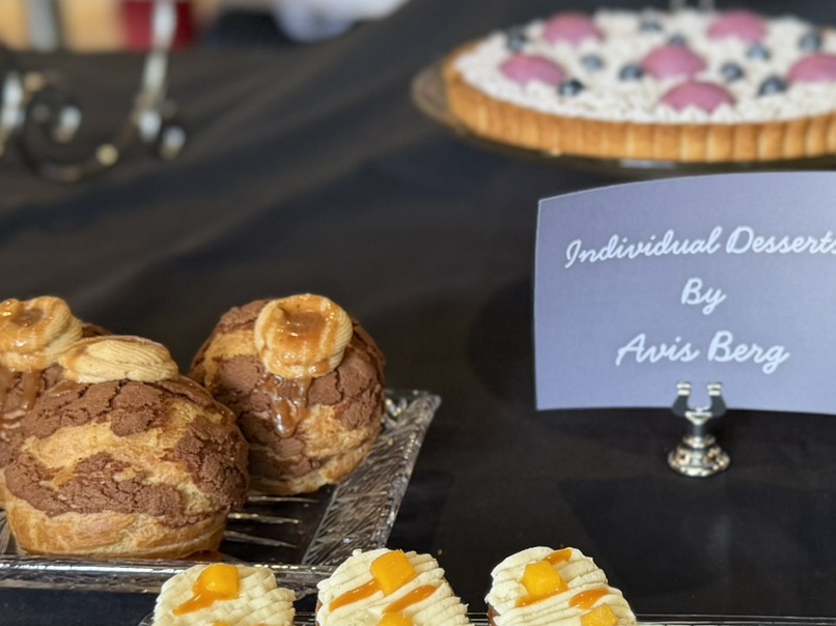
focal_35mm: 61
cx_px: 635
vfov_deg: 23.9
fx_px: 1473
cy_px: 417
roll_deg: +0.2
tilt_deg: -23.1
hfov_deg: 31.1
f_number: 1.78
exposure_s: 1/77
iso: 200
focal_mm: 6.76
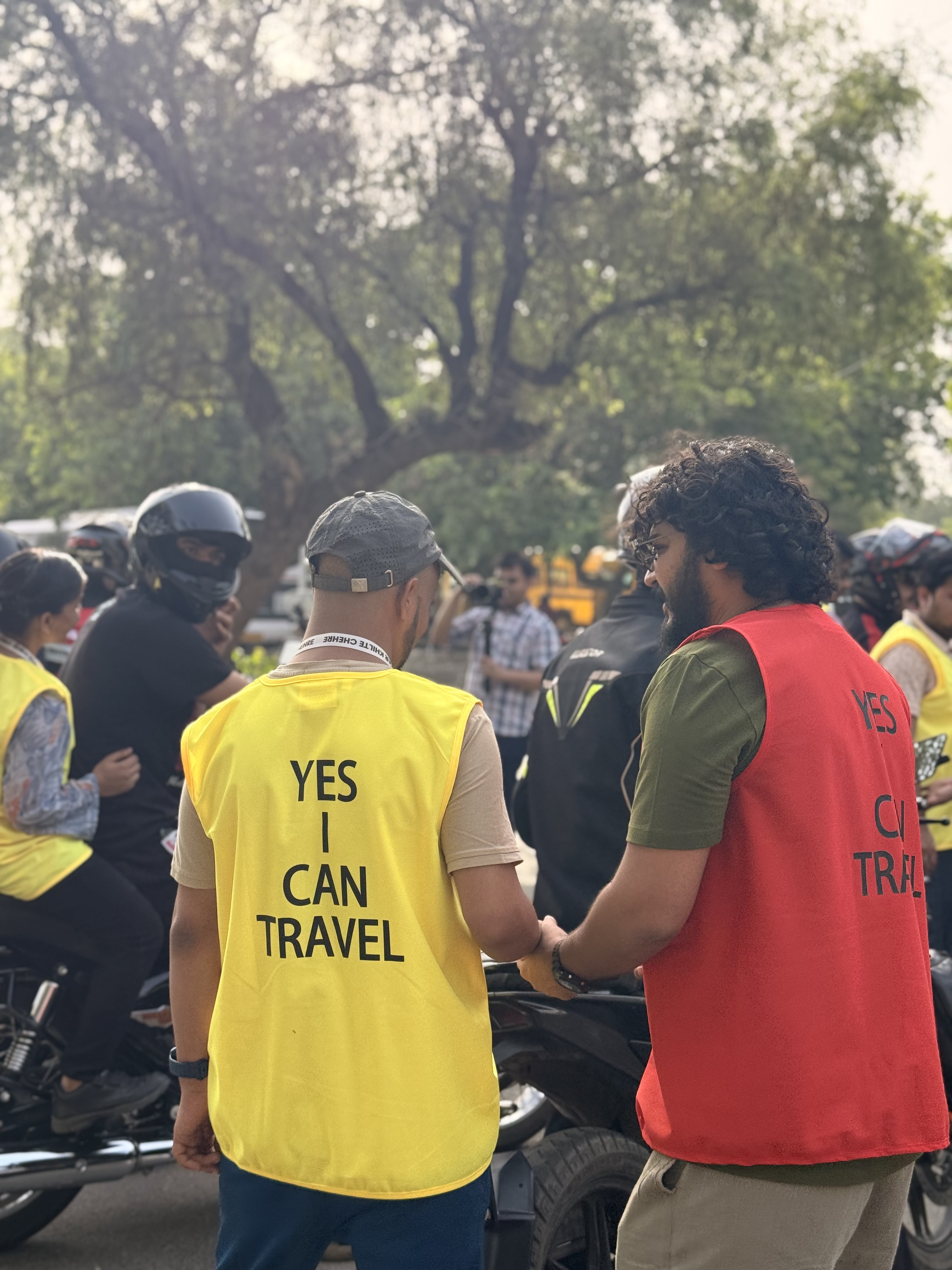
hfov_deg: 30.3
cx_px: 476
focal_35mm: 48
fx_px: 1760
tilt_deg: -0.7
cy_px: 635
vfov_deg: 39.7
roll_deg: -0.3
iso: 64
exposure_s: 1/1307
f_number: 1.78
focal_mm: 6.76
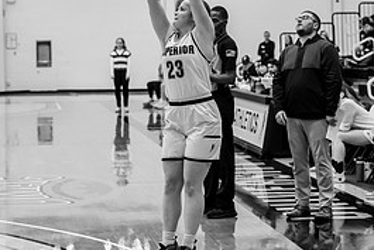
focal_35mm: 132
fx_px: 1372
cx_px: 186
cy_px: 127
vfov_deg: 10.4
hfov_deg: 15.5
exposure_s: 1/640
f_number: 2.8
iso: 1600
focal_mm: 57
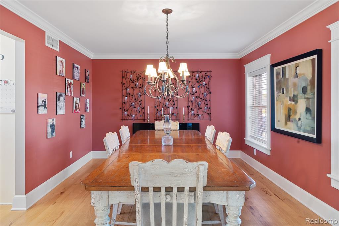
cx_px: 170
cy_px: 113
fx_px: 226
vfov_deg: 53.1
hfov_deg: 73.7
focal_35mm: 24
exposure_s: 1/5
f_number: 9
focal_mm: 24
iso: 320
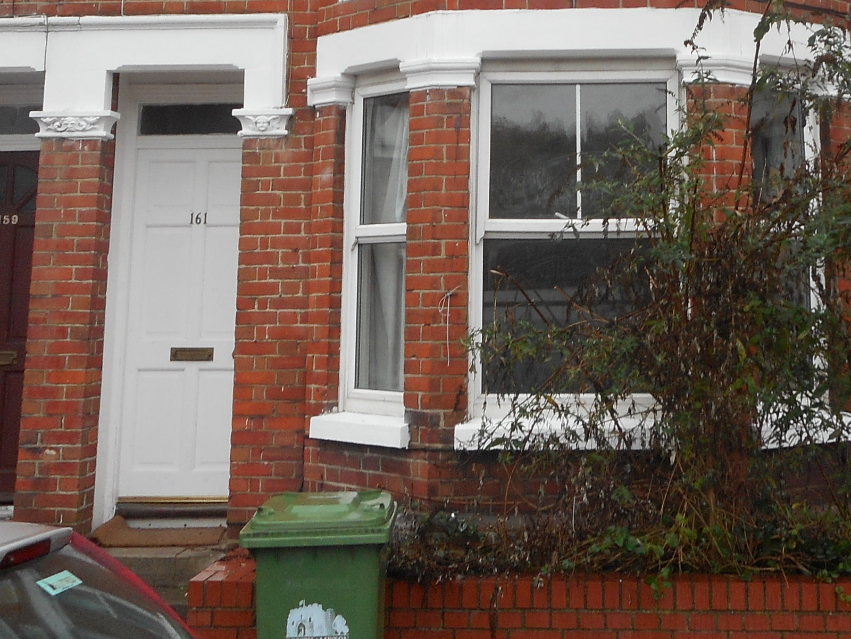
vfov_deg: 24.4
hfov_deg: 33.6
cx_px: 541
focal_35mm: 57
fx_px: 1401
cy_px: -18
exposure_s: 1/30
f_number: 3.7
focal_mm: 4.5
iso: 100
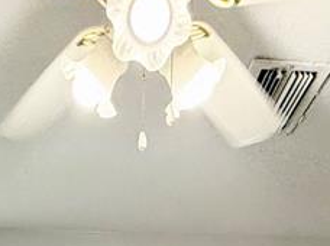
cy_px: 543
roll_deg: -2.3
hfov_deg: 30.3
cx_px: 88
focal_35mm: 63
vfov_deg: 15.8
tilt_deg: -7.6
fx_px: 599
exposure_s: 1/120
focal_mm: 2.22
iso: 250
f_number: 2.2
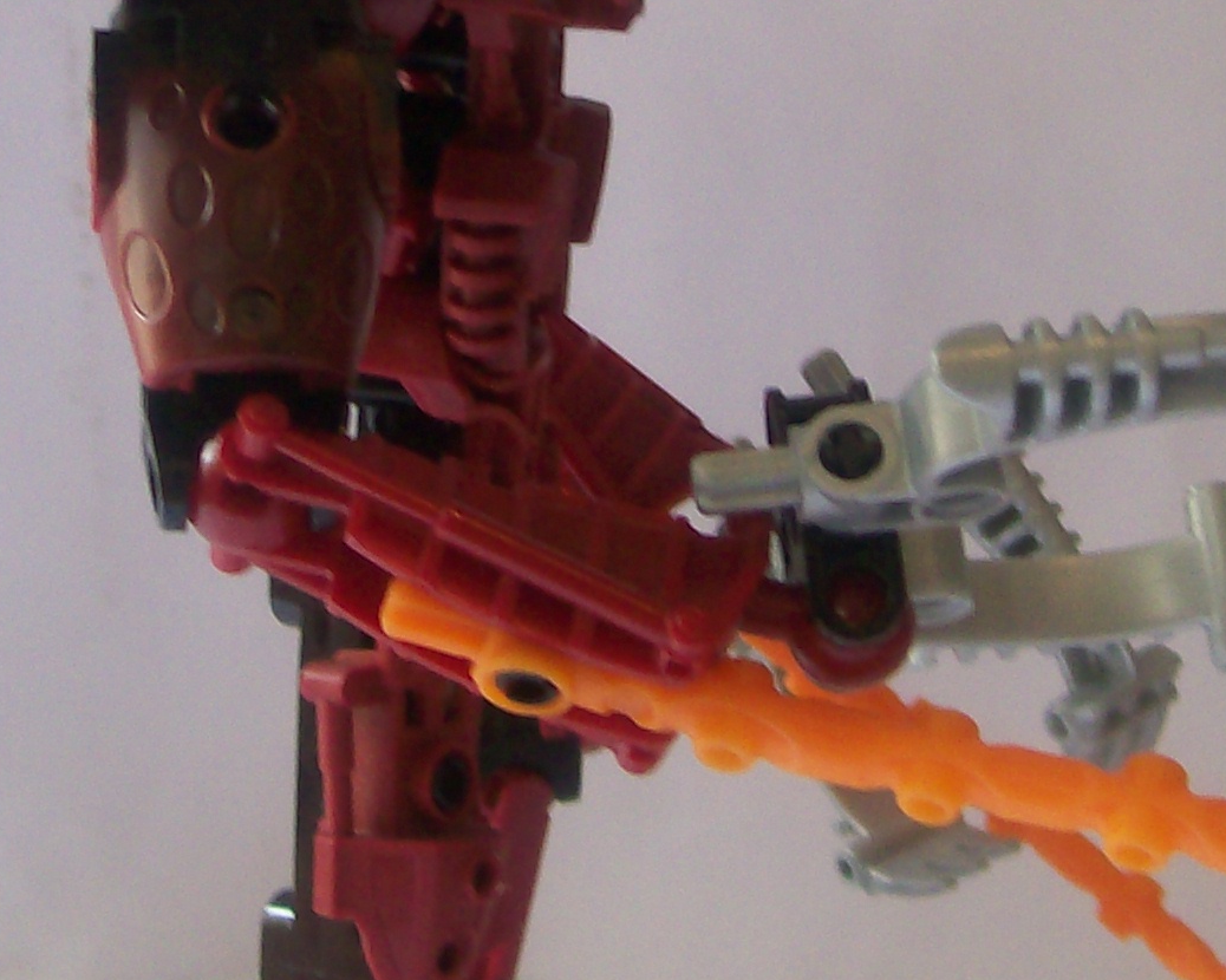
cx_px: 407
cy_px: 40
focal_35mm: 104
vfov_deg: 14.6
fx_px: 3773
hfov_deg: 18.4
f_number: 2.7
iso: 80
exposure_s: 1/51
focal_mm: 6
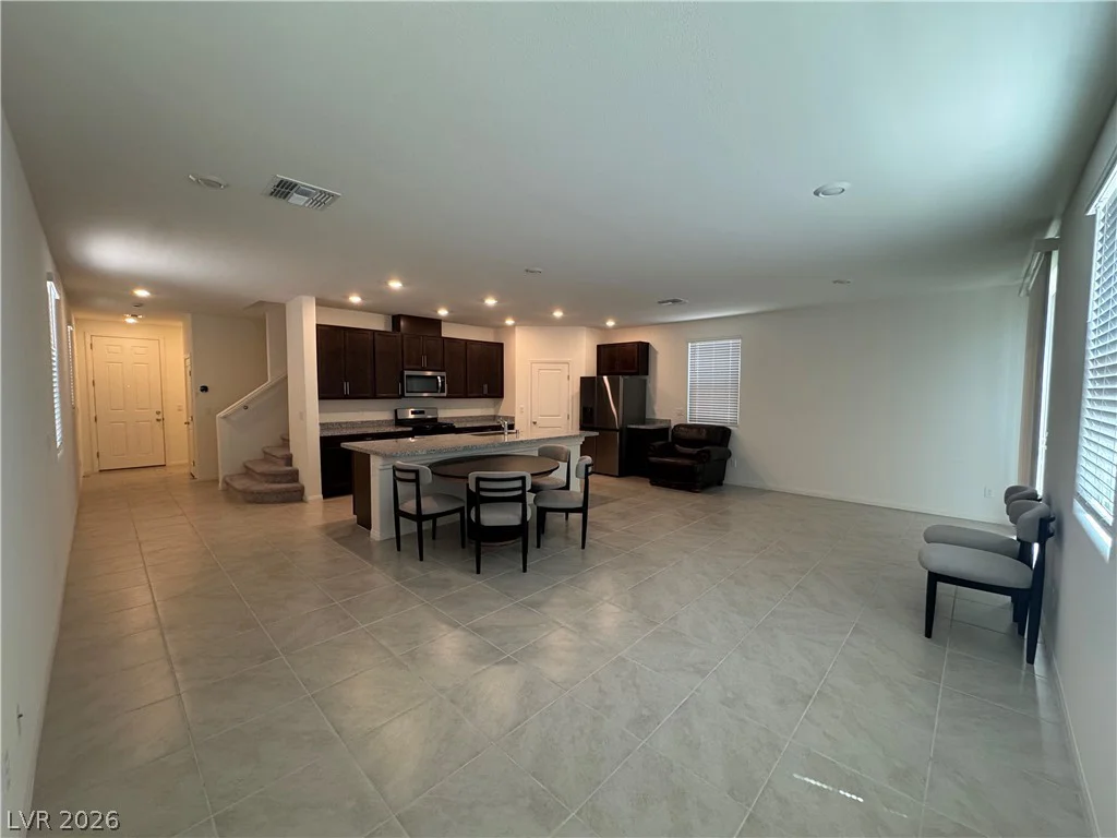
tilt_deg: -3.7
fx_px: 452
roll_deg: -0.2
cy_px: 419
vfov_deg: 85.7
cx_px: 558
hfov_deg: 102.1
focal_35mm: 14
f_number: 2.2
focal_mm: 2.22
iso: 250
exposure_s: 1/120
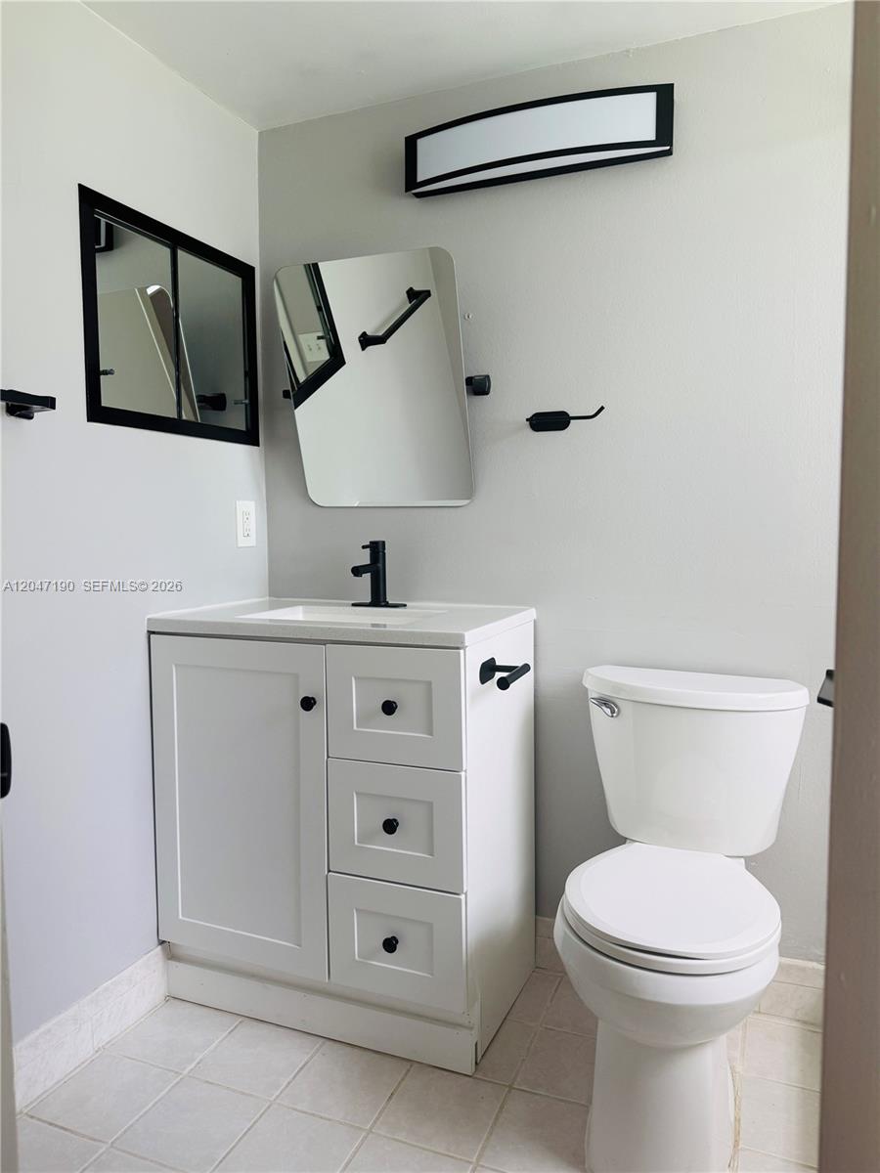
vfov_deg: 71.6
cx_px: 440
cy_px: 586
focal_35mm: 24
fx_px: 813
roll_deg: +0.4
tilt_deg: -4.1
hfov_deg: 56.8
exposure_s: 1/121
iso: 100
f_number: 1.78
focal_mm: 6.76
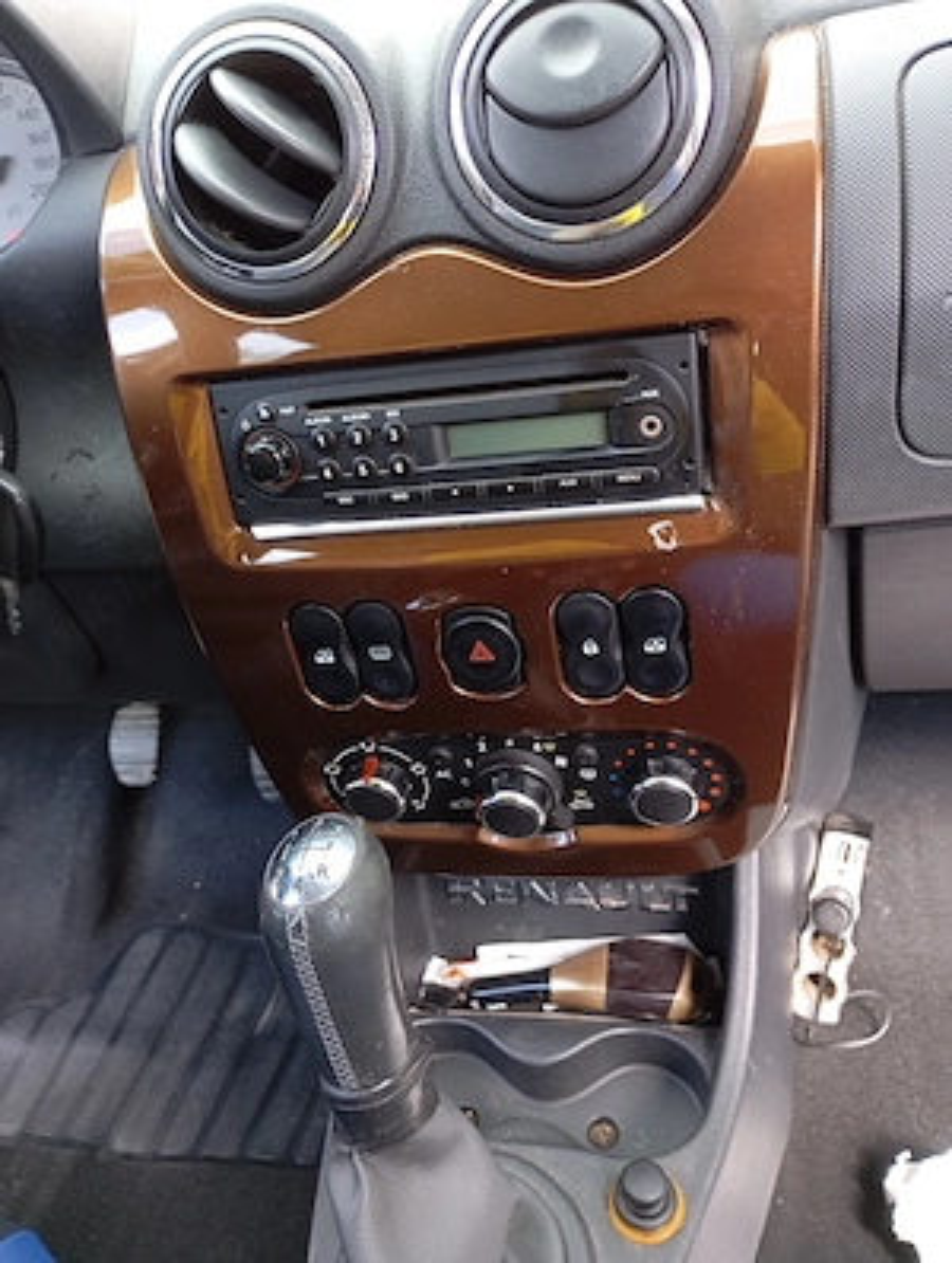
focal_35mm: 28
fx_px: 1023
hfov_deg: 49.9
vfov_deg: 63.4
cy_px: 632
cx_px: 476
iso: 353
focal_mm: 4.27
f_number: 1.8
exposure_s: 1/33.3
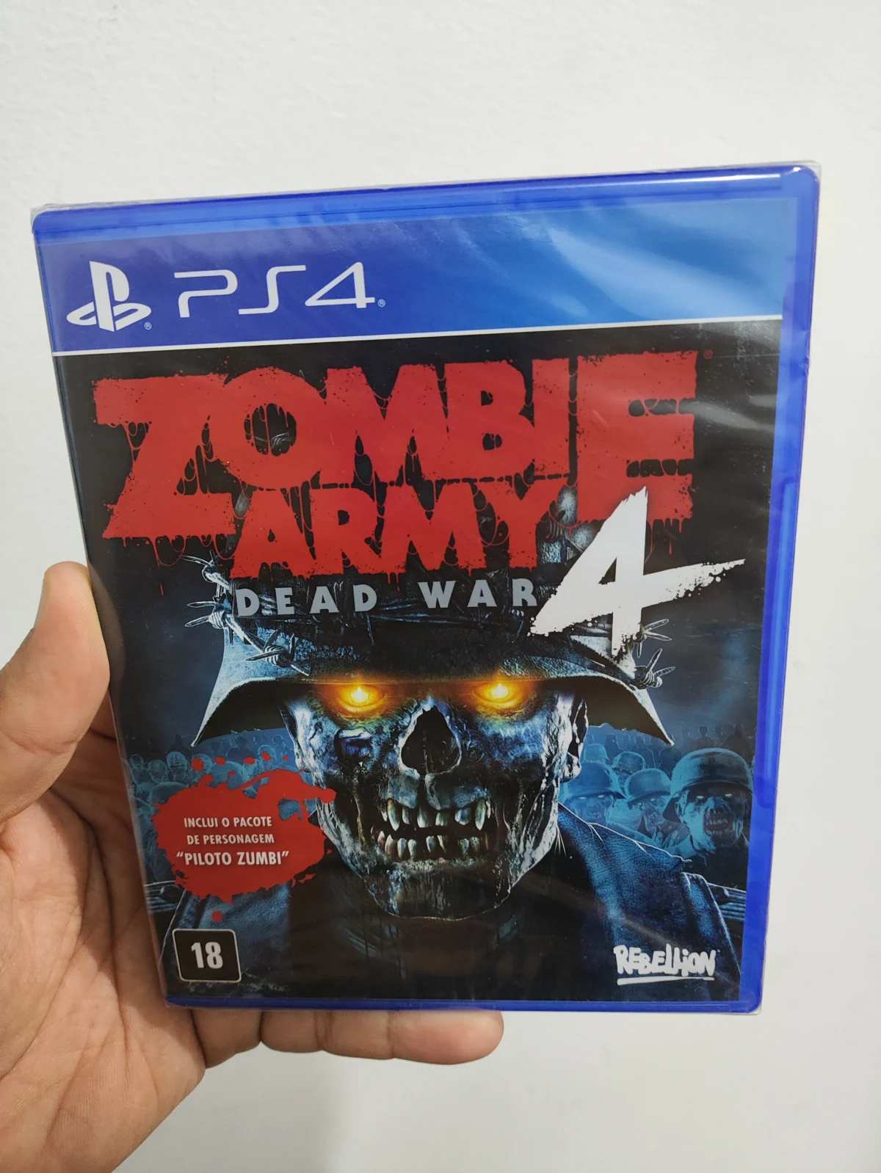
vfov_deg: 71.6
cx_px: 440
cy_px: 586
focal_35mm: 24
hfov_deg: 56.9
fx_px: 814
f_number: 1.8
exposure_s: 1/24
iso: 741
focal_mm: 4.68
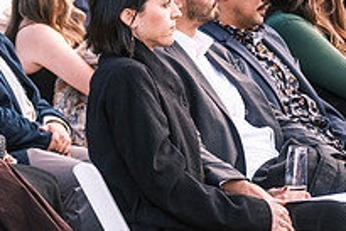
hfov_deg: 6.4
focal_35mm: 317
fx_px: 3049
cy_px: -35
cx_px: -132
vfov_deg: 4.3
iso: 400
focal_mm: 74.4
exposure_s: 1/800
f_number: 3.2
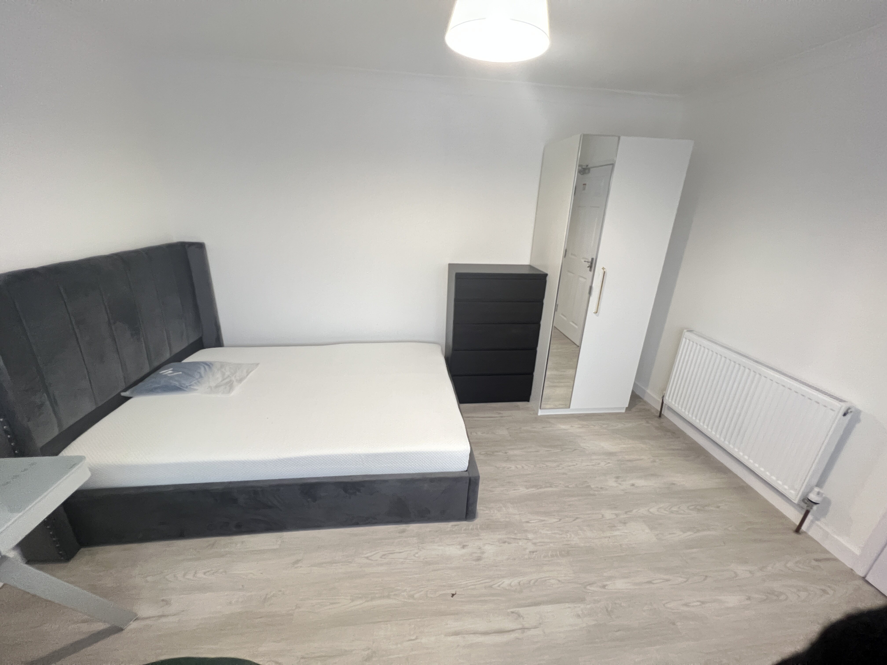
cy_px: 332
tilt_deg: -20.0
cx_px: 444
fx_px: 333
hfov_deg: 106.2
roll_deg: -1.7
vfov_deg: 89.9
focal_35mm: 13
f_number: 1.8
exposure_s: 1/50
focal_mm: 1.57
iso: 500
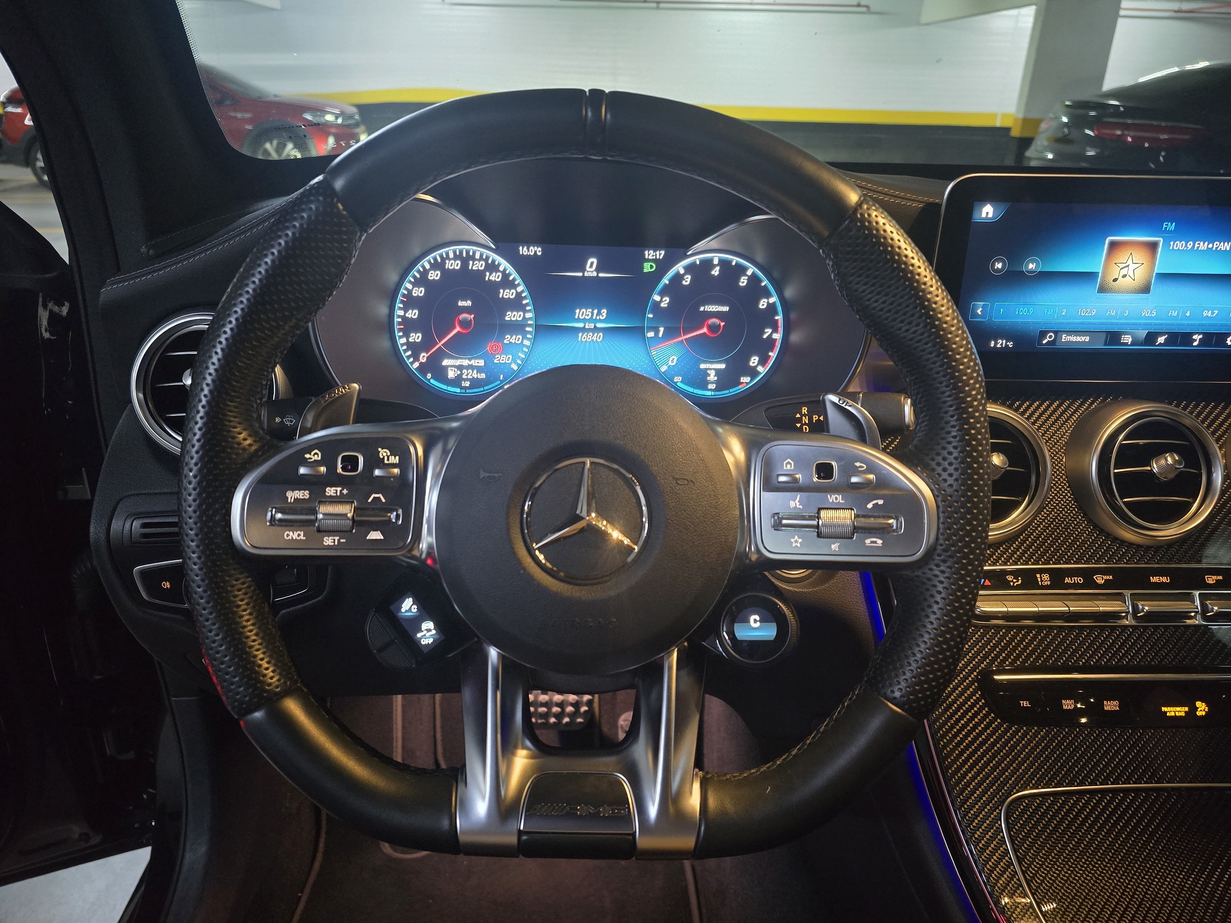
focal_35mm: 23
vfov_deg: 58.9
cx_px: 616
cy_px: 462
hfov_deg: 73.9
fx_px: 818
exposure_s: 1/30
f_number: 1.7
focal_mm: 6.3
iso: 1600
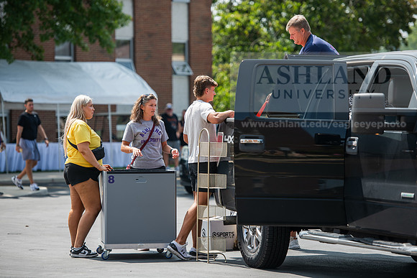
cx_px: 208
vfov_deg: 8.9
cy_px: 139
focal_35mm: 155
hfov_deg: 13.2
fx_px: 1796
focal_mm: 155
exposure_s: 1/500
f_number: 3.5
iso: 80
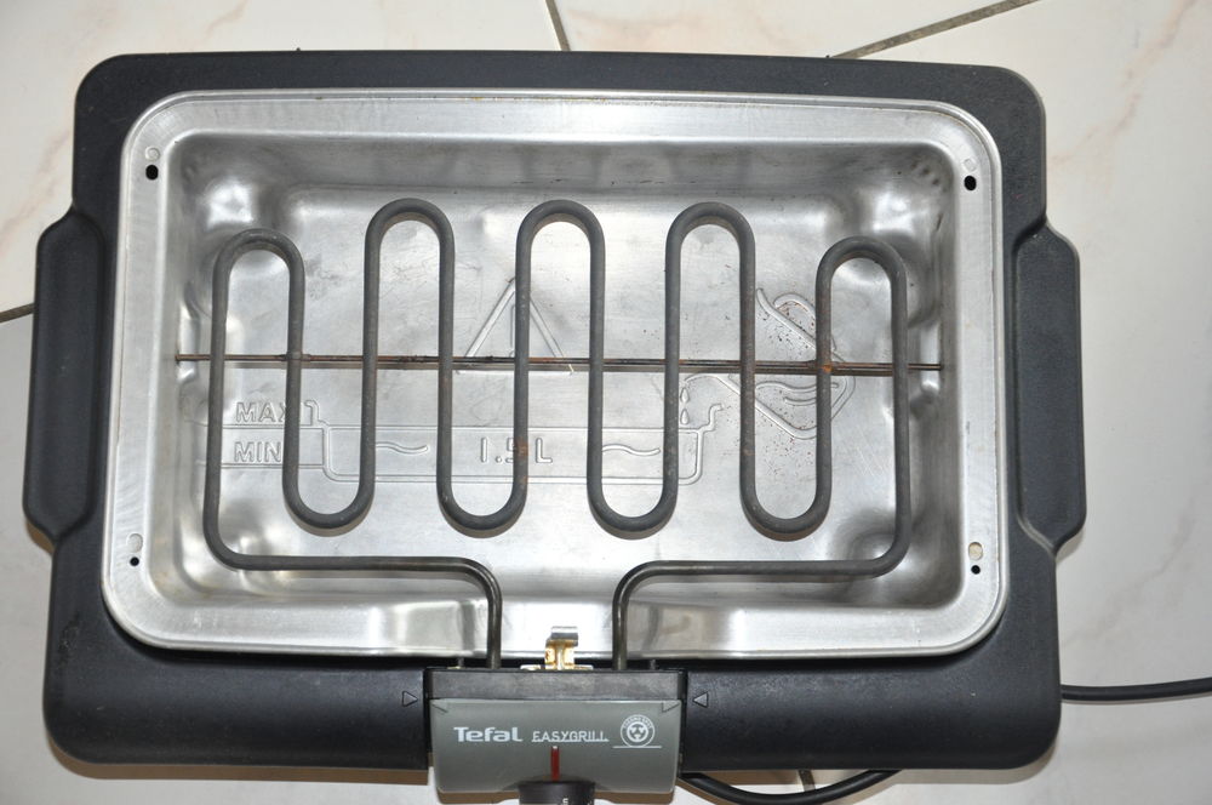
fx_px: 2118
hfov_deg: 31.9
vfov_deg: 21.5
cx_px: 606
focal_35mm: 63
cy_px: 402
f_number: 4.8
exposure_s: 1/60
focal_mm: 42
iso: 800
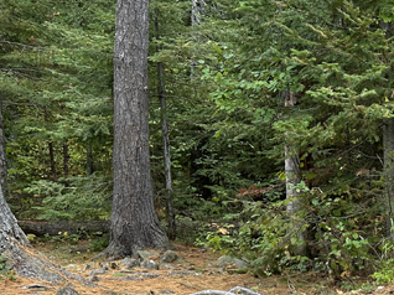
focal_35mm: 68
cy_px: 343
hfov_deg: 24.1
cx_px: 545
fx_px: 773
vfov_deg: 20.4
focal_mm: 6.86
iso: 80
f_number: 1.78
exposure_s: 1/473
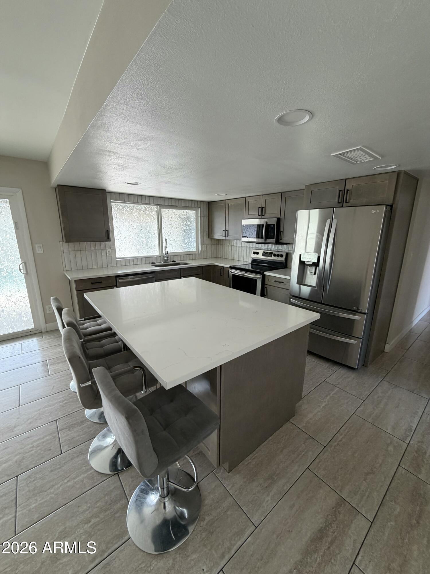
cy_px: 287
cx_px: 215
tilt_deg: -14.4
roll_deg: -0.2
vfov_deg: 102.1
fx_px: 232
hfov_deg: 85.7
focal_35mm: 14
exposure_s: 1/121
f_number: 2.2
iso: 200
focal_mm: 2.22
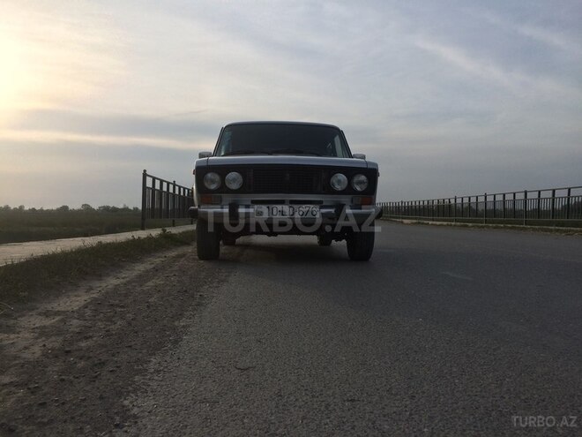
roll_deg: +0.4
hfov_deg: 61.7
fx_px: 488
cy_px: 218
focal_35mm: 29
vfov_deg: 48.2
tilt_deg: -2.3
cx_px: 291
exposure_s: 1/2564
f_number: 2.2
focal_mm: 4.15
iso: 32
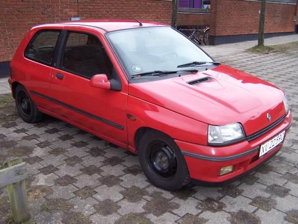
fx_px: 327
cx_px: 149
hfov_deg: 49.0
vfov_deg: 37.7
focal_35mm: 38
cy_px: 112
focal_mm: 6.3
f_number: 2.8
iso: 140
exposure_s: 1/125
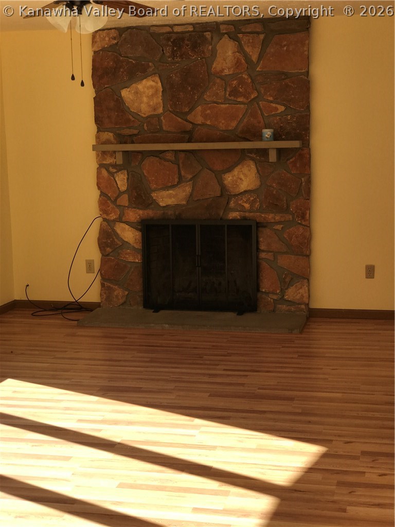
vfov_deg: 33.8
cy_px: 264
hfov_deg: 25.7
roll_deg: +0.7
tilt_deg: -8.4
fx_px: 867
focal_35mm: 57
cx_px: 198
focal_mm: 6.6
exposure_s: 1/128
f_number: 2.8
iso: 20
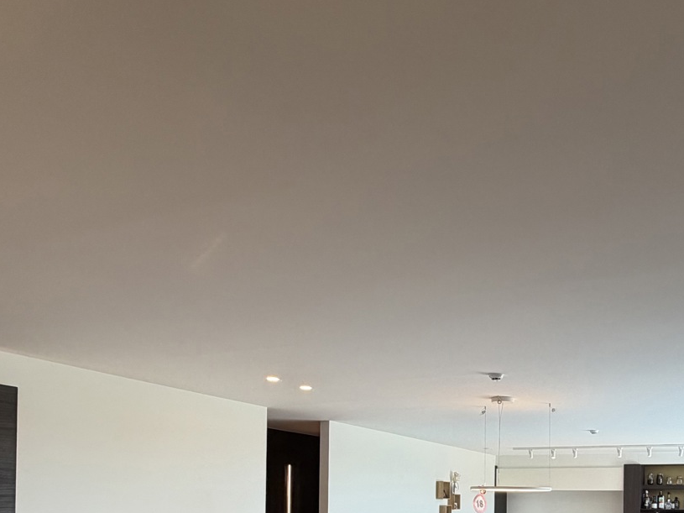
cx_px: 478
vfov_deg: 38.8
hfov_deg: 53.8
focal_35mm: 33
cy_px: 495
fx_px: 652
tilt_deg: +1.5
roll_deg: +0.0
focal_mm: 2.22
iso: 200
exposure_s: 1/100
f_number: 2.2
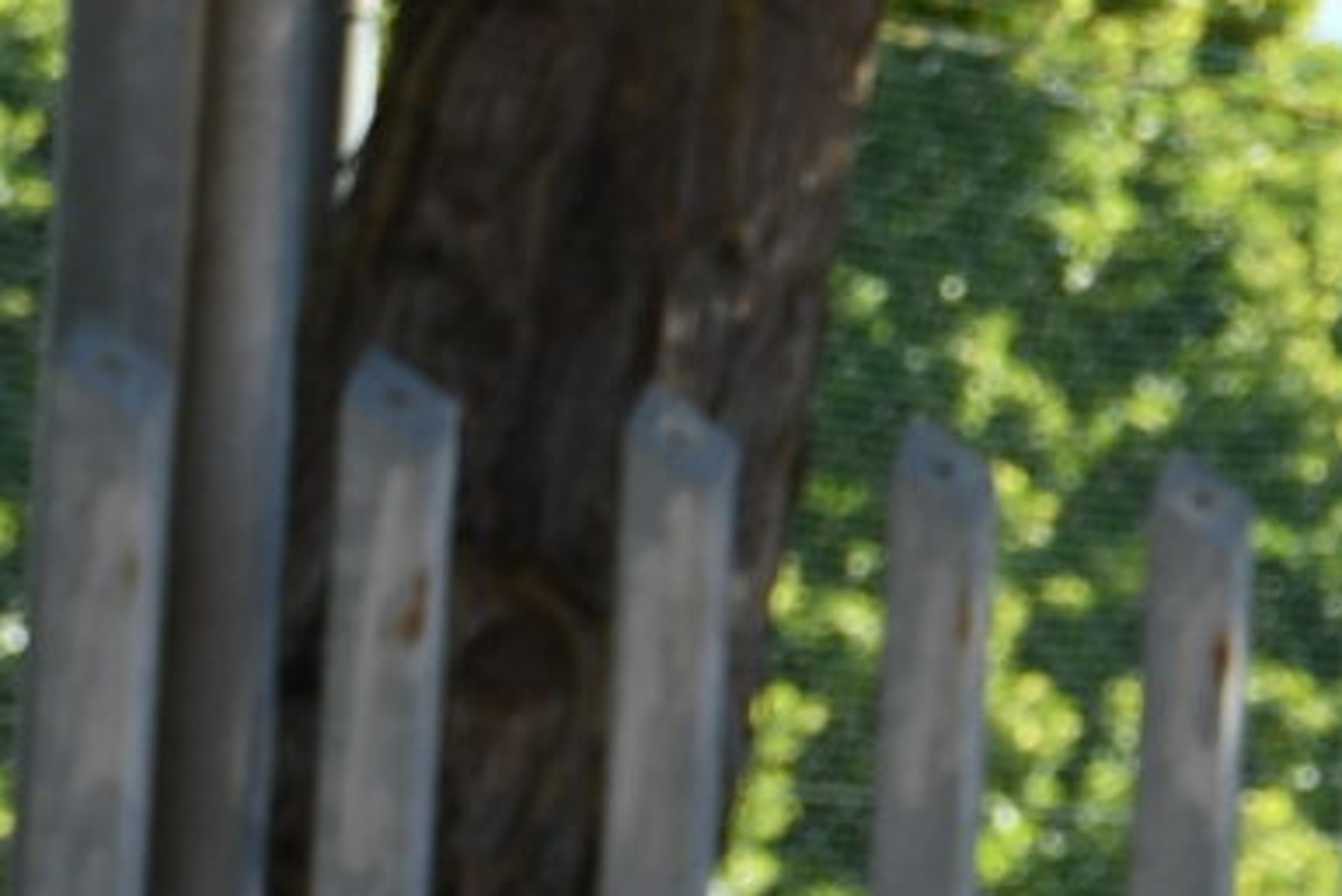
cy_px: 567
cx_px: 4012
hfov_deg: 4.9
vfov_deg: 3.4
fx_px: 14879
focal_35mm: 399
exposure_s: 1/250
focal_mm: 40
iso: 200
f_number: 7.1
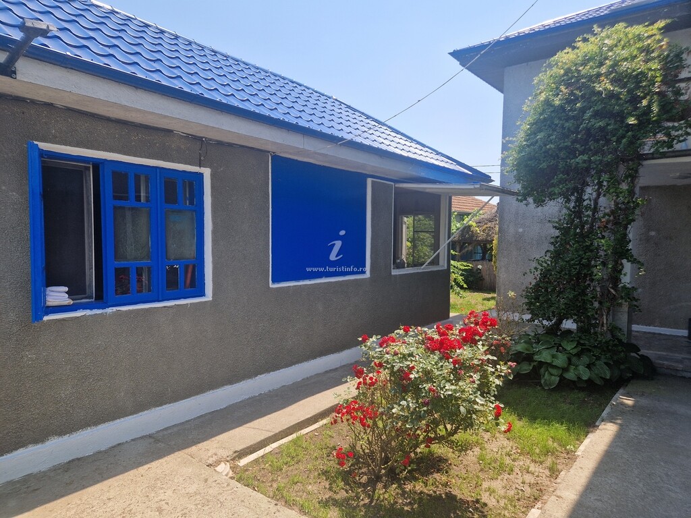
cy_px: 259
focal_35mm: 23
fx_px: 459
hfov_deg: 73.9
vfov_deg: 58.9
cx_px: 346
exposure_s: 1/1056
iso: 50
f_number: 1.8
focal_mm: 5.4
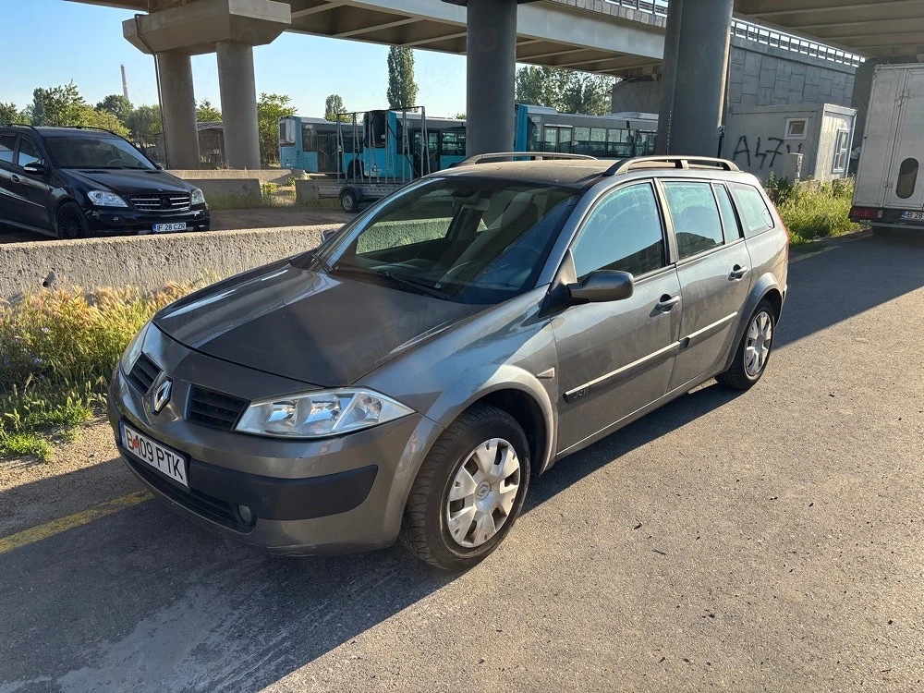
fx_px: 694
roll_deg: -0.5
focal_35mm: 26
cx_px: 462
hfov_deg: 67.3
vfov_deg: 53.1
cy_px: 346
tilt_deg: -14.6
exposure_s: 1/880
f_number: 1.6
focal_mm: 5.96
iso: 50
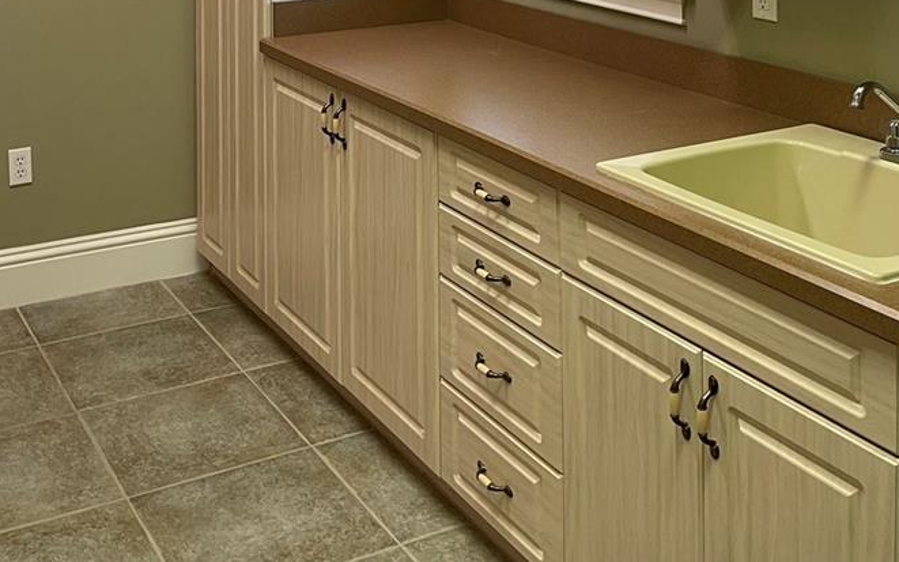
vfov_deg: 23.1
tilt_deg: -2.3
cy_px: -155
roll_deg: +0.1
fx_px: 1225
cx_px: 413
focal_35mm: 50
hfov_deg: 40.3
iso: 125
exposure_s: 1/60
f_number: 1.6
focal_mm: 5.1
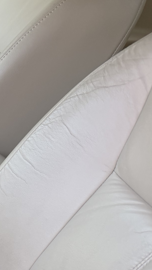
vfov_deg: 30.0
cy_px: 205
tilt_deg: -31.5
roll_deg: -1.8
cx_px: -197
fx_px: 494
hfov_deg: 13.5
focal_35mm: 69
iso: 100
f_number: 1.78
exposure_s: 1/461
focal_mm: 6.76
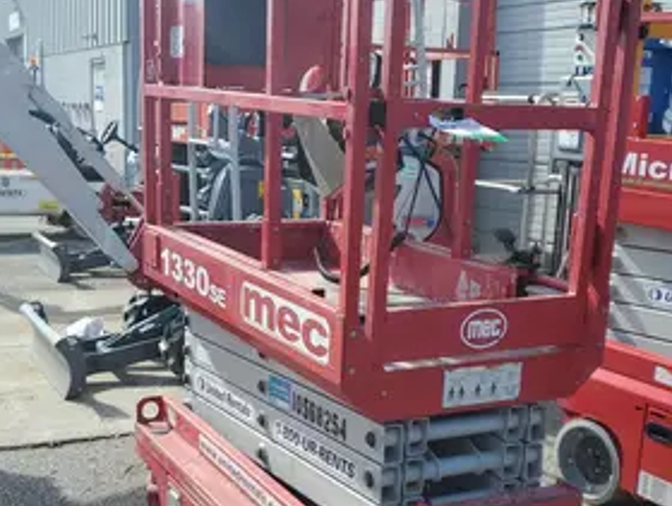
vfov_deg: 28.6
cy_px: 311
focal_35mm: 51
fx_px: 992
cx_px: 314
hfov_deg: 37.4
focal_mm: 4.3
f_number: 2.4
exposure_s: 1/1384
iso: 50
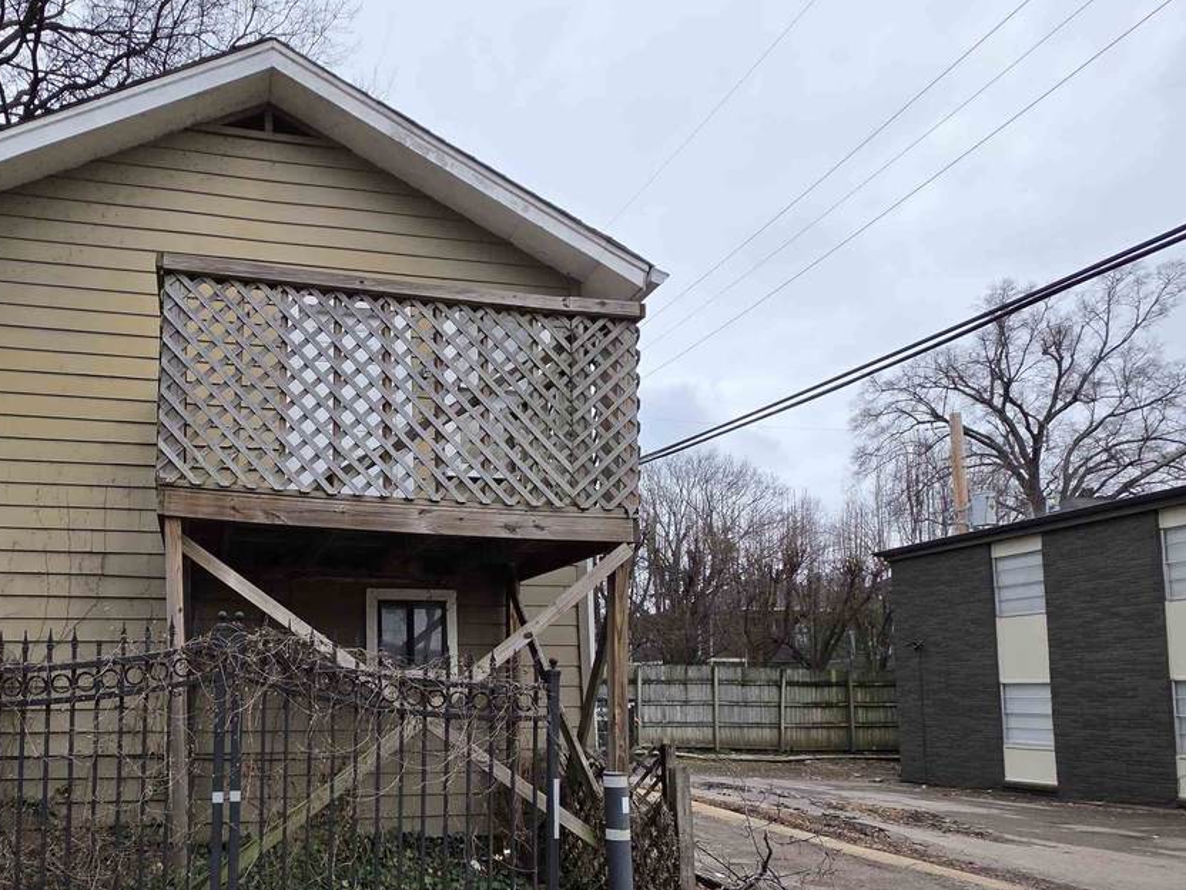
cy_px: 649
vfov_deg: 62.8
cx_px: 321
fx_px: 685
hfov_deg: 76.7
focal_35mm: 20
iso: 50
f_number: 1.9
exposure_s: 1/2000
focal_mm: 2.2
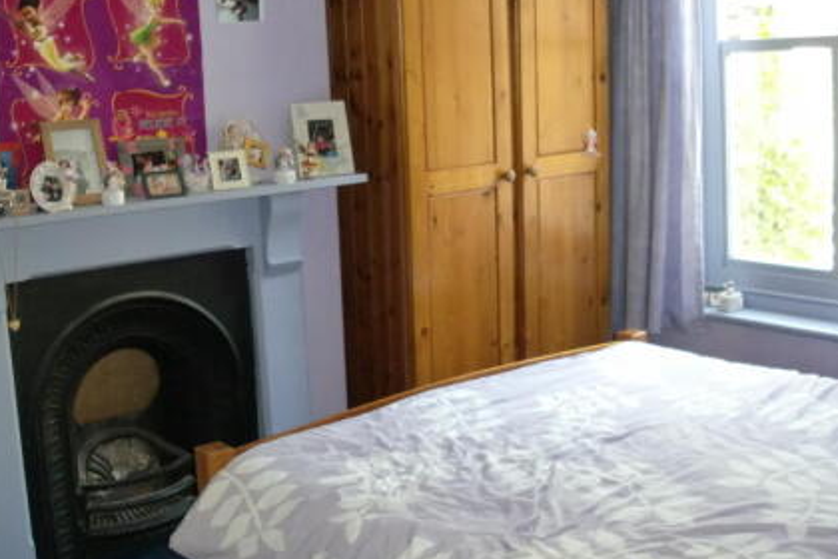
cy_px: 189
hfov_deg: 38.1
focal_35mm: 52
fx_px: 1210
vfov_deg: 25.9
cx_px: 348
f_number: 2.8
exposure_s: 1/40
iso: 400
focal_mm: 6.3
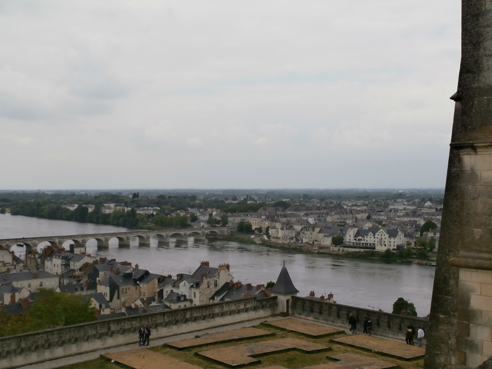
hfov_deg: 40.4
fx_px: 668
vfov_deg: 30.9
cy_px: 184
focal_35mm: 47
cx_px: 246
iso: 100
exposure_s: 1/160
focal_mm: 8.29
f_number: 11
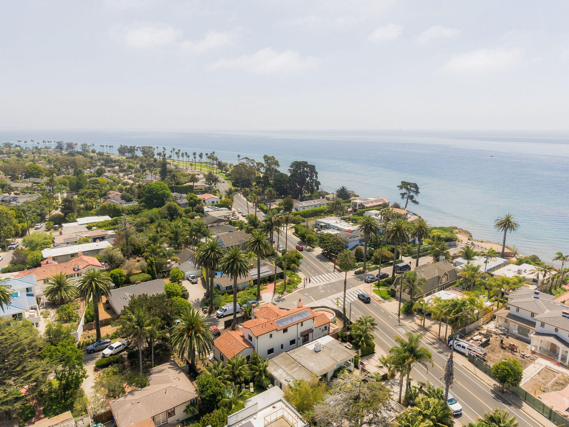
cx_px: 284
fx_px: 394
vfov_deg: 56.8
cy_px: 214
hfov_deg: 71.6
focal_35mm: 24
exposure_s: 1/2500
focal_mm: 8.7
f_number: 1.8
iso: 100
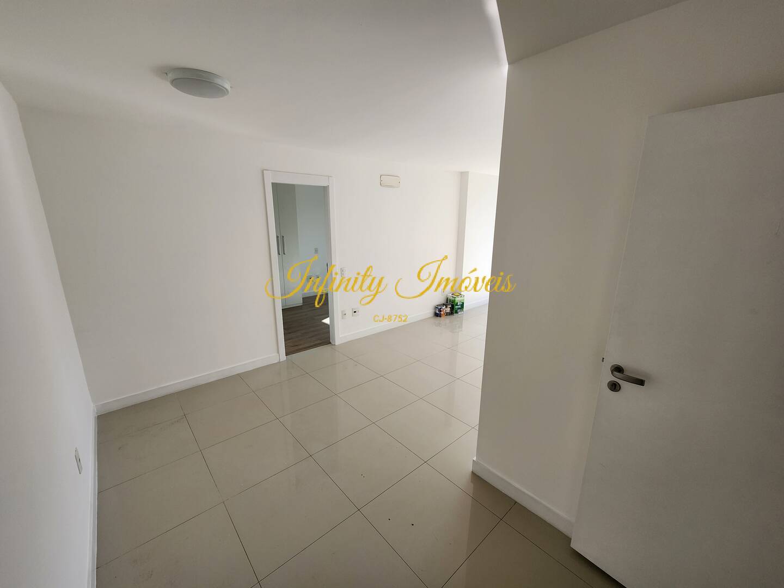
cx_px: 392
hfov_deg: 106.2
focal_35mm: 13
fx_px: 294
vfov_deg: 89.9
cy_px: 294
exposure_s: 1/287
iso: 50
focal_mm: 2.2
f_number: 2.2
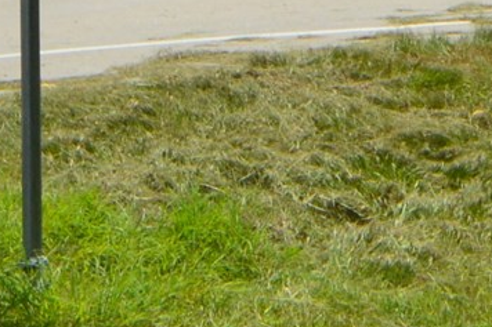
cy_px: -79
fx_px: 3005
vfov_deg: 6.2
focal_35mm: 220
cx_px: 534
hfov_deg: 9.3
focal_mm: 24
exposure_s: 1/500
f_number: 11
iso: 360
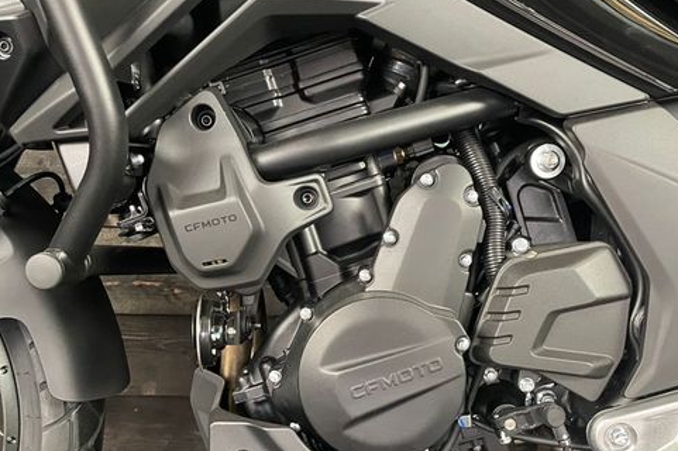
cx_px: 358
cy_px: 278
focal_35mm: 36
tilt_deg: -5.2
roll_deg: -0.1
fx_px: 678
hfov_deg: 53.1
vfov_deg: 36.6
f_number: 1.6
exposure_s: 1/33
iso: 500
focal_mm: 4.2
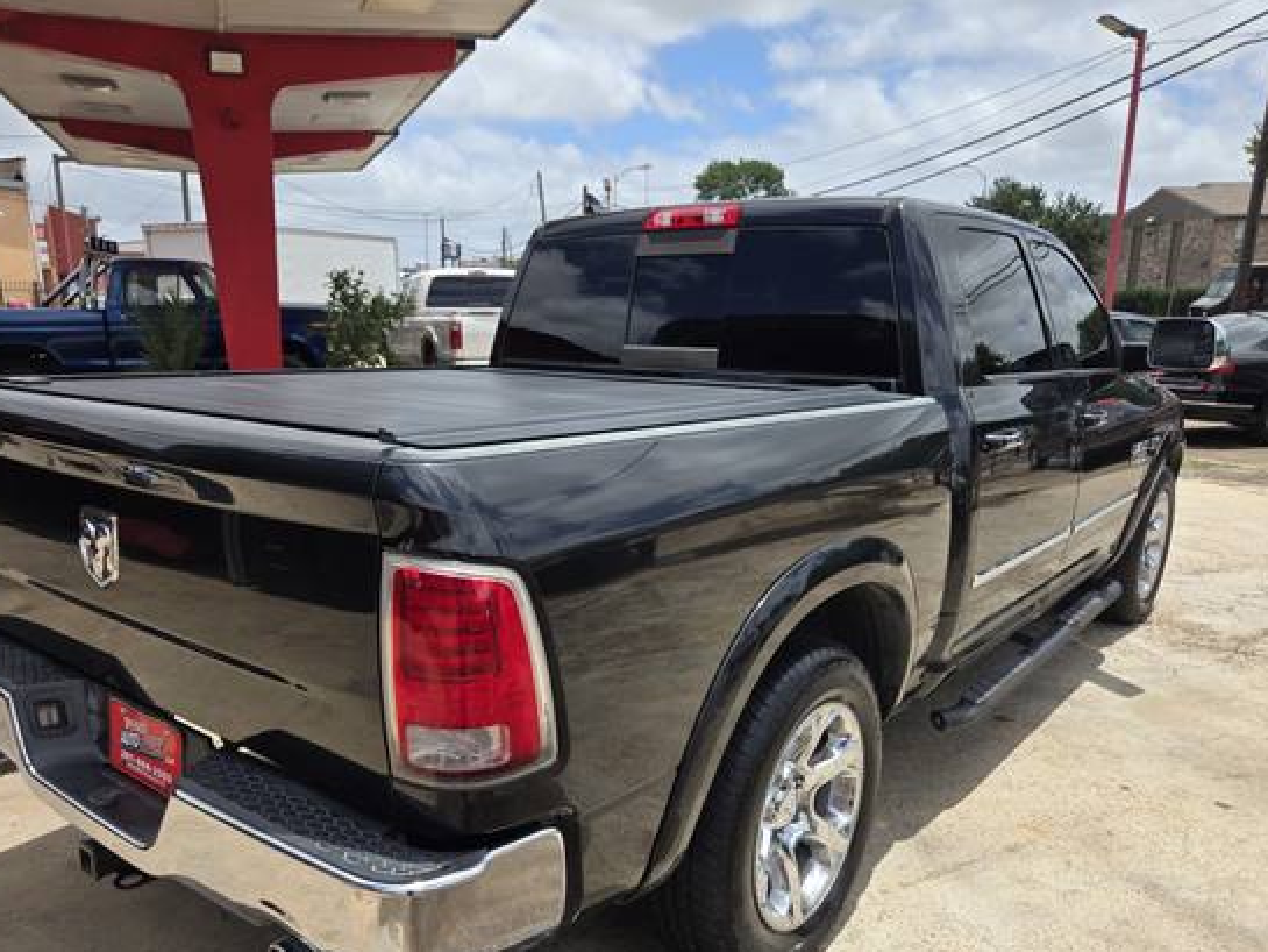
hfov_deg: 65.3
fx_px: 989
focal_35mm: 27
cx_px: 605
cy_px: 554
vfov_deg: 51.1
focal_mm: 5.4
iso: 25
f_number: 1.8
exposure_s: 1/1663
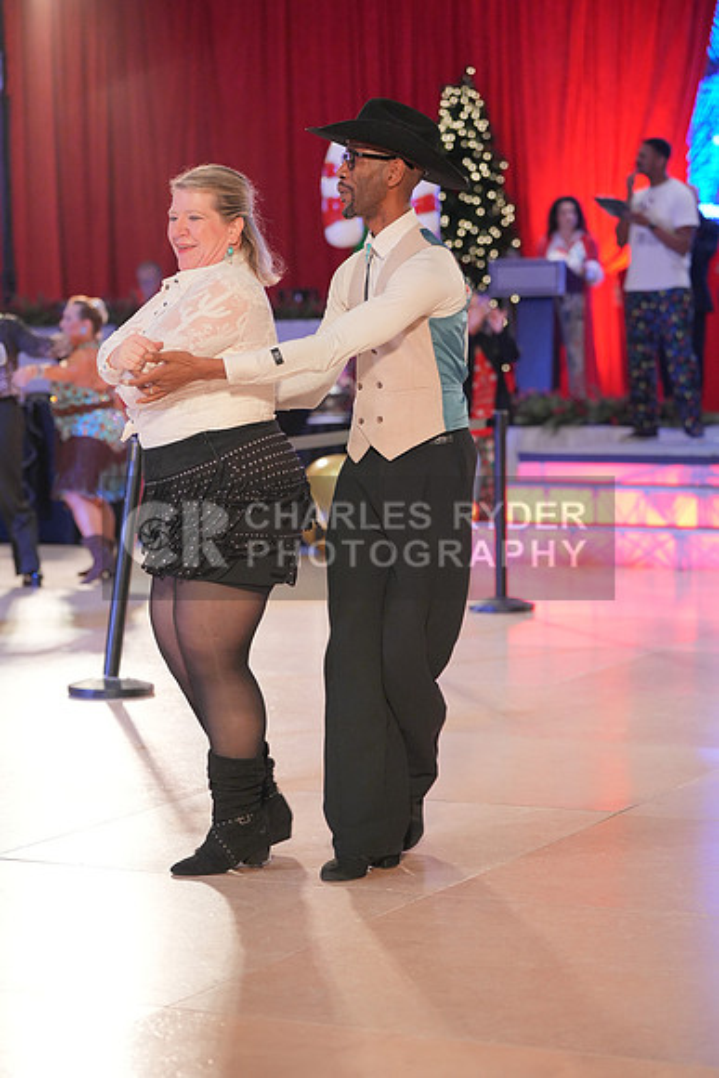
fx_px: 2754
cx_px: 360
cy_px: 539
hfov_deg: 14.9
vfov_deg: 22.1
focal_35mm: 92
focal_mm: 92
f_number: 3.2
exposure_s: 1/400
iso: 3200
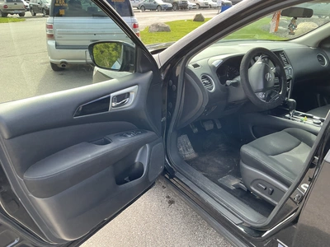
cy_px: 124
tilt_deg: -17.4
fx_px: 267
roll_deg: +2.1
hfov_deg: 63.4
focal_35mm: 28
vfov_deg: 49.7
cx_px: 165
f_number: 1.8
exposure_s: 1/193
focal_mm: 3
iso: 25
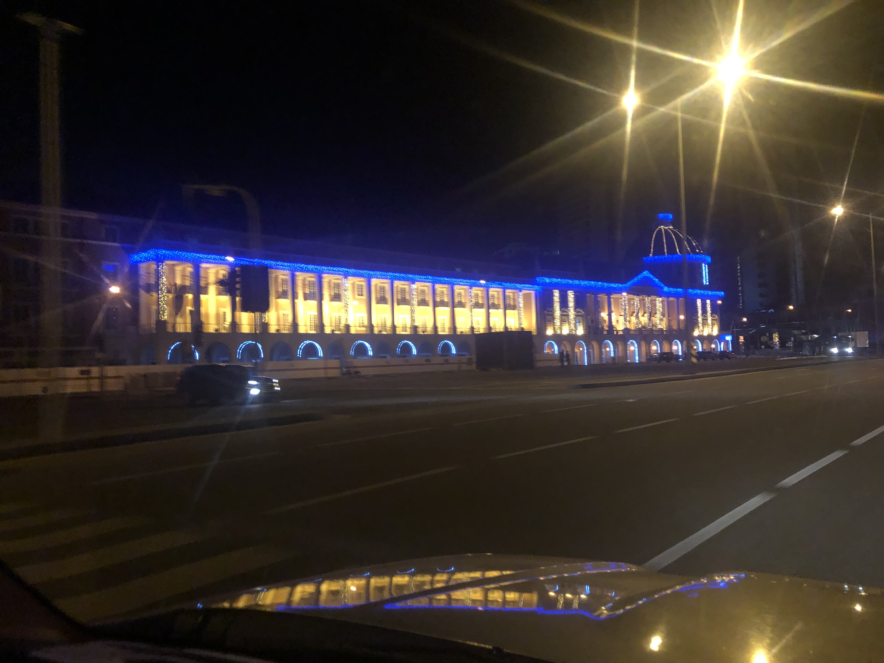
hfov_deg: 63.4
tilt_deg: +0.9
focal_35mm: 28
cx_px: 442
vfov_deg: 49.7
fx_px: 715
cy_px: 332
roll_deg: +1.6
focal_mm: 3.99
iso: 80
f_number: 1.8
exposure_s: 1/7
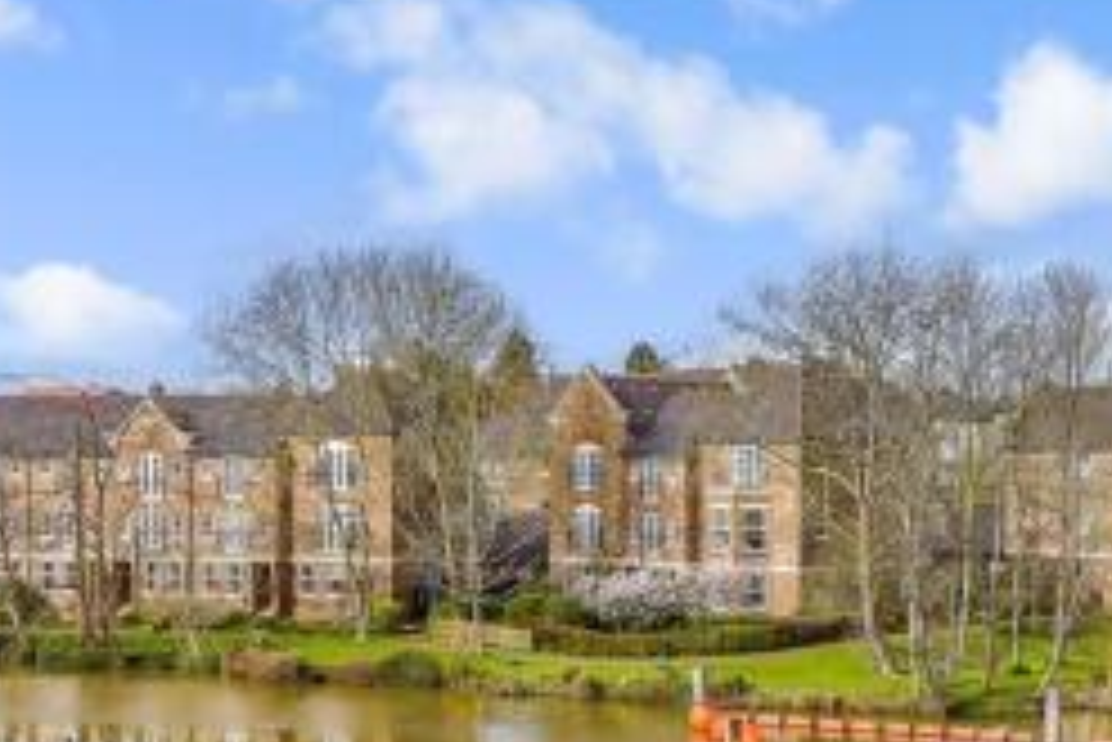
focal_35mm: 48
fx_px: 1483
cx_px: 934
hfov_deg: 39.0
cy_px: 573
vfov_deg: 27.6
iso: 160
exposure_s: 1/320
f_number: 8
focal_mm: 17
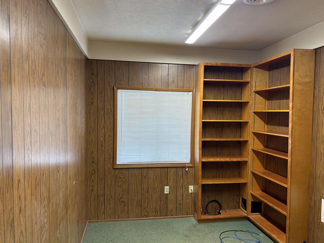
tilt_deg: -2.8
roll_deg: -0.1
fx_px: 253
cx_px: 167
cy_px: 124
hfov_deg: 65.3
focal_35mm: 27
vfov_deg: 51.4
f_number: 1.6
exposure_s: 1/60
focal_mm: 5.96
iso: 100
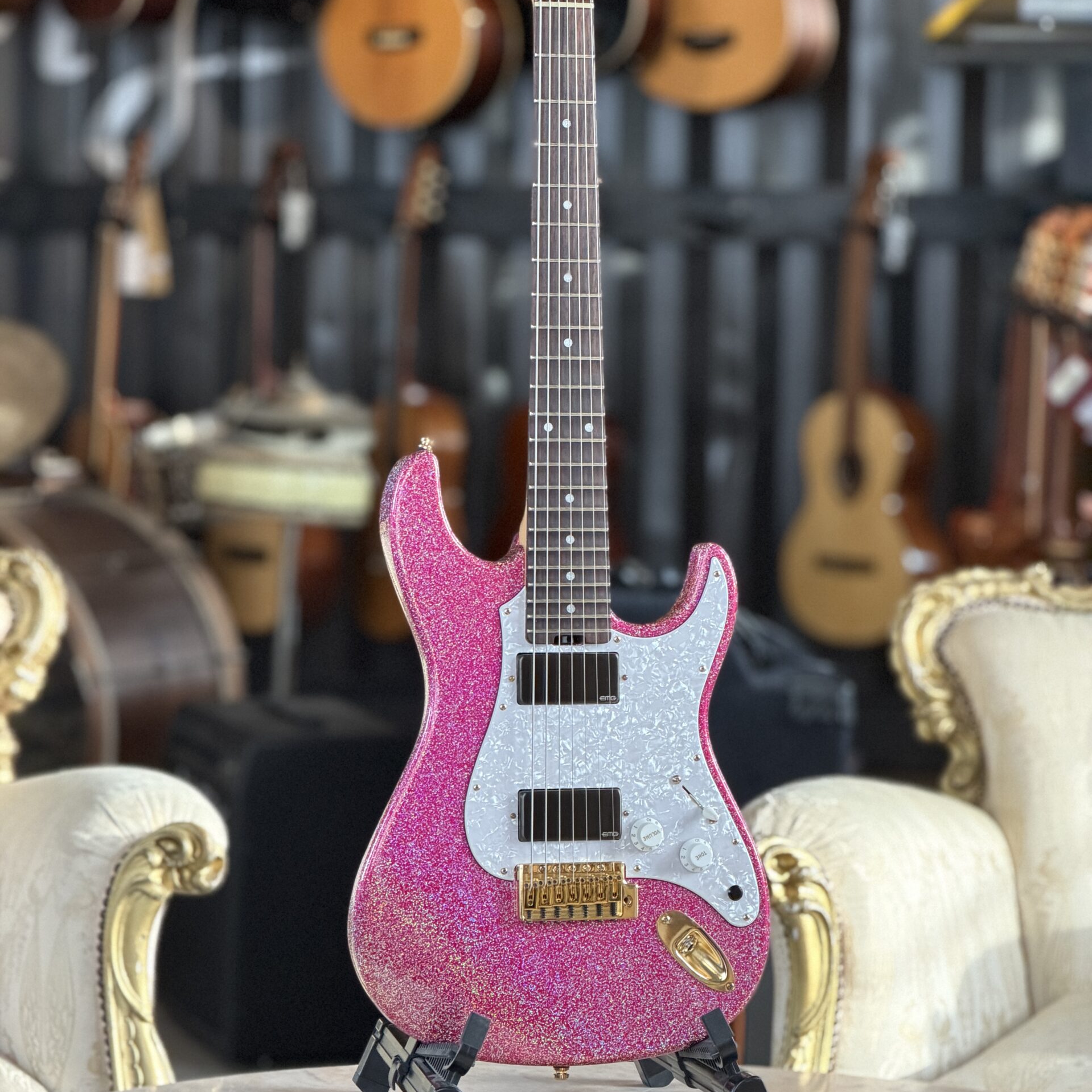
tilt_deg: -4.0
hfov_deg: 14.8
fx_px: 4211
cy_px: 420
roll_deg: -1.4
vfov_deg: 14.8
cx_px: 546
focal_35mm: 118
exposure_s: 1/79
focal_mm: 16.89
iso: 500
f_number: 2.8
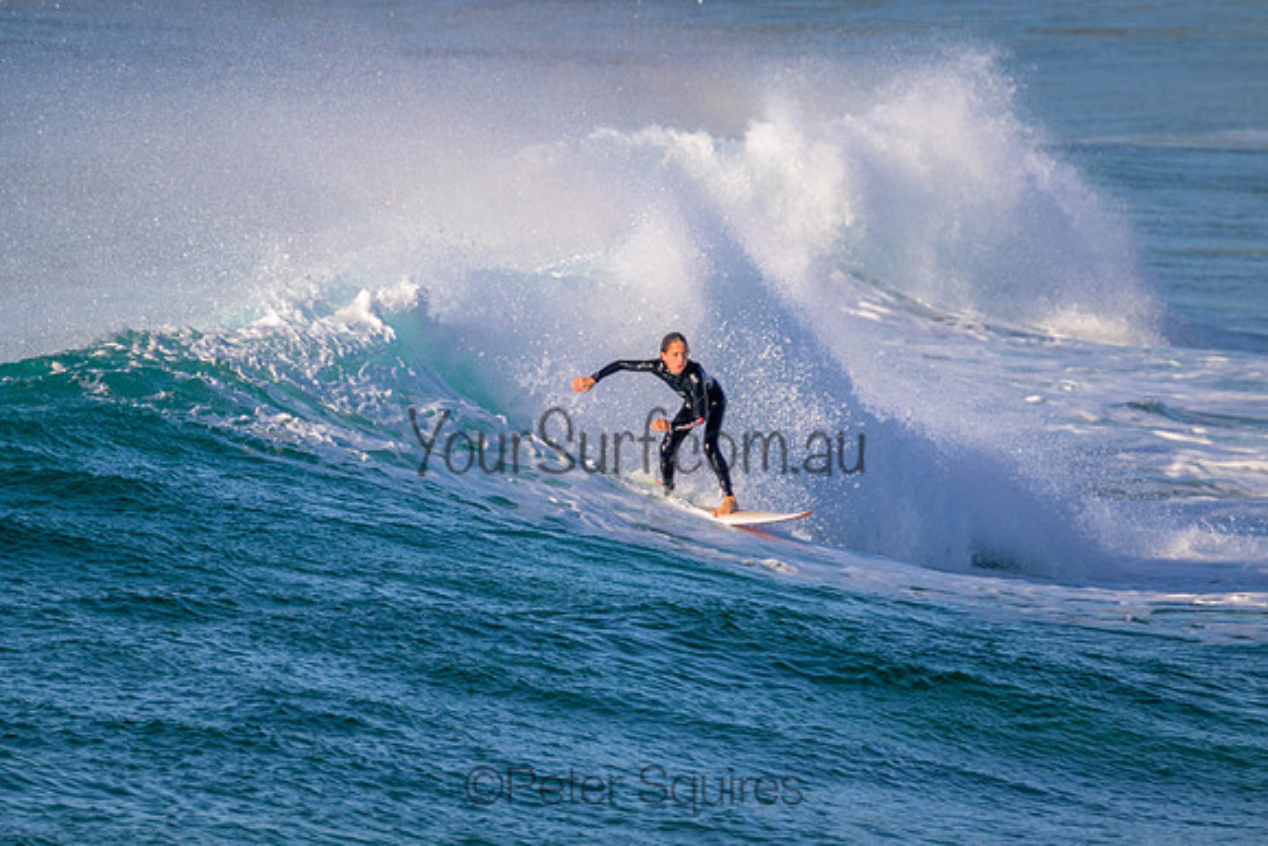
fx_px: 30652
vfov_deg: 1.6
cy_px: 386
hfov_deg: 2.4
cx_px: 578
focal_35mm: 870
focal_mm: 800
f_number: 11
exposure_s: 1/2000
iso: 1400
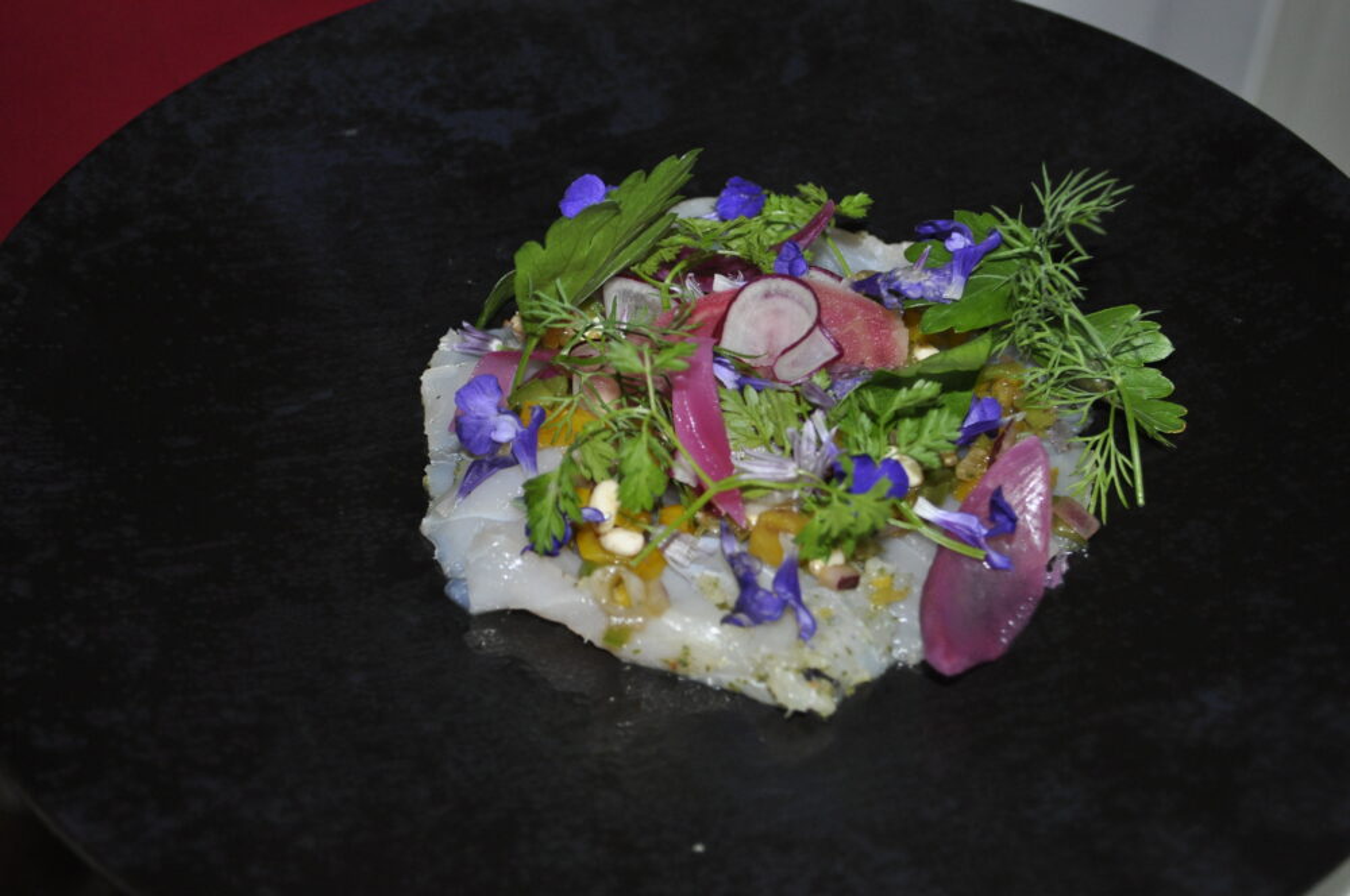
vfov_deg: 23.7
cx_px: 675
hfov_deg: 35.1
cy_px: 448
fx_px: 2135
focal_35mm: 57
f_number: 5
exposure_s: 1/60
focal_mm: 38
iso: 800
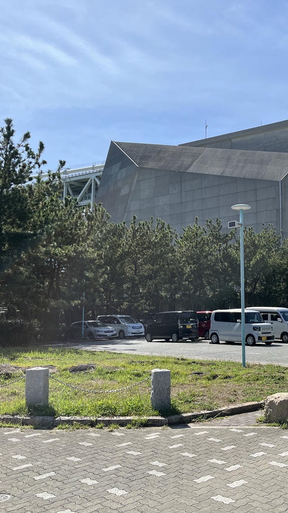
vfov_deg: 52.8
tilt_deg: +7.1
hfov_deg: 30.1
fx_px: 516
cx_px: 249
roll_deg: +1.0
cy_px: 257
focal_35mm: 38
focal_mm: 5.1
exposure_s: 1/3215
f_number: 1.6
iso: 50
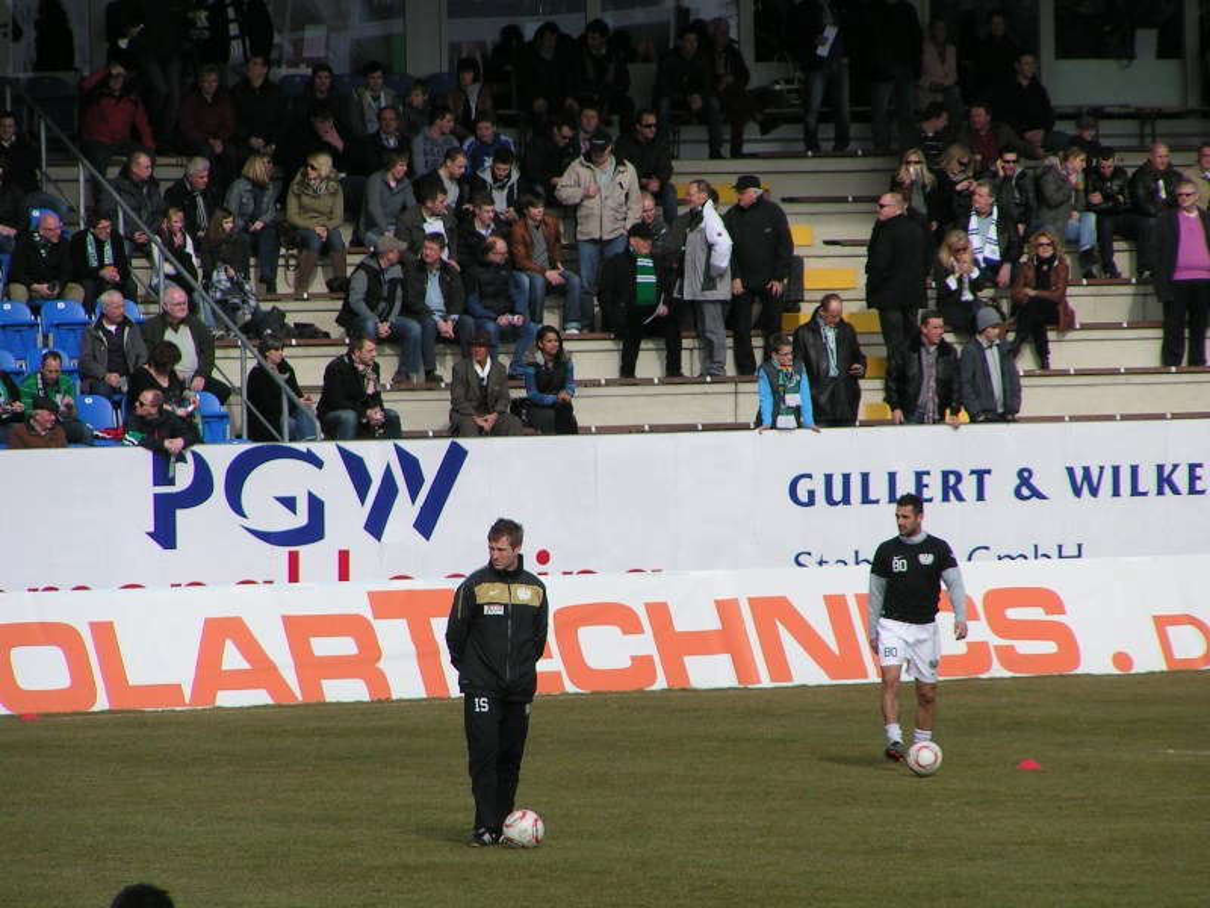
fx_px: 11885
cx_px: 605
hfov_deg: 5.8
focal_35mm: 340
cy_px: 454
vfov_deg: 4.4
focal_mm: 52
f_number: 5
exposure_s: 1/800
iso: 50
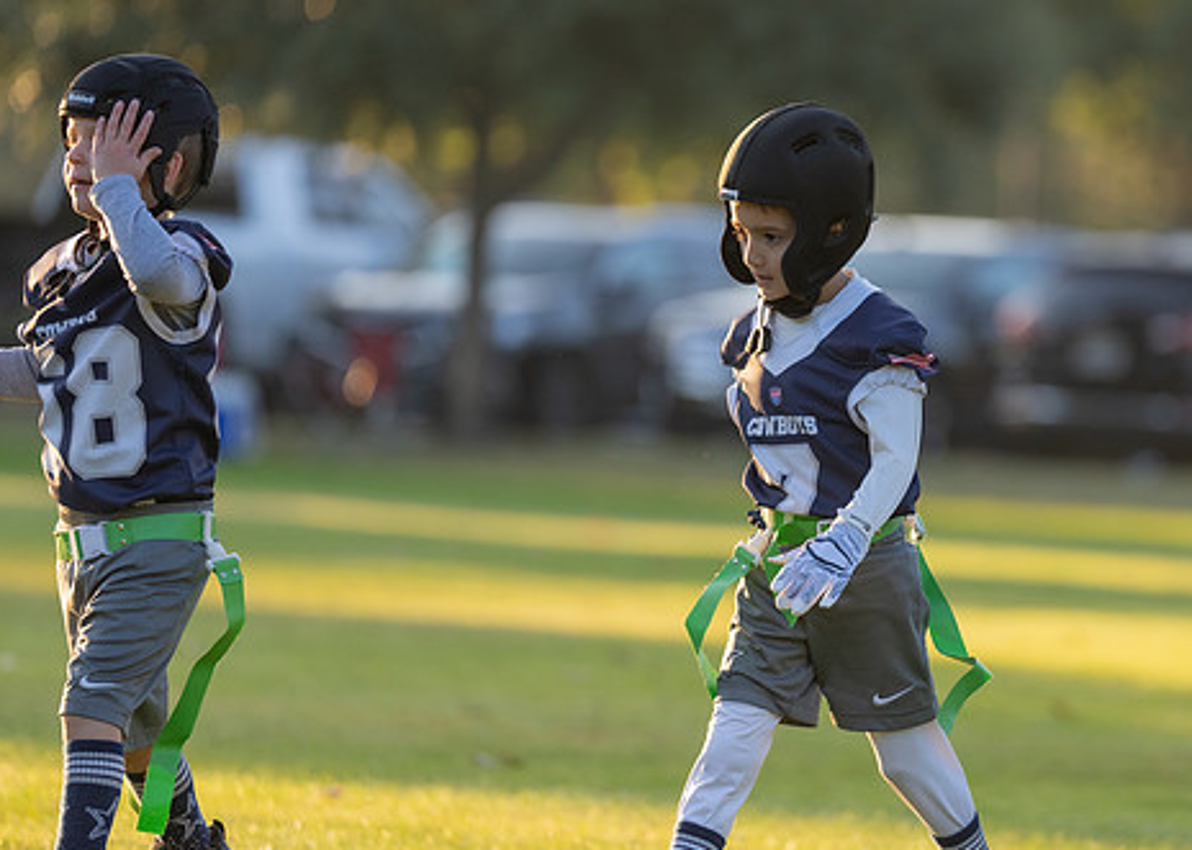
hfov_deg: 6.0
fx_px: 11336
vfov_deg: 4.3
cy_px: 373
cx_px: 843
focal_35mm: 335
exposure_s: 1/1000
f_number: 2.8
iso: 400
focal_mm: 200
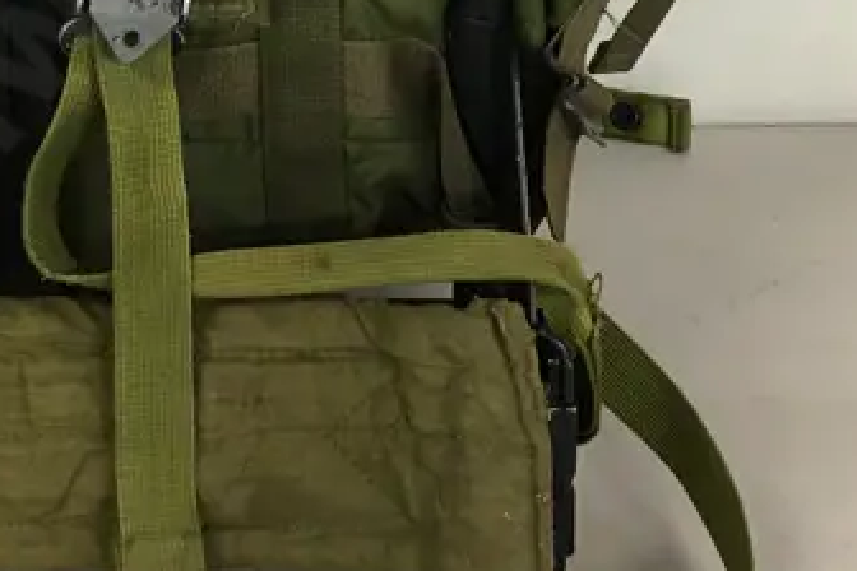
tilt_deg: -26.8
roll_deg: +0.9
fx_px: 2190
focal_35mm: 92
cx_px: 240
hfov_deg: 22.0
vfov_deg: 14.1
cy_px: -232
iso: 64
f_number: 2.2
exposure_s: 1/17
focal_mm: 4.15
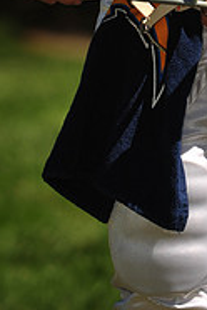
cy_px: -153
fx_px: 5373
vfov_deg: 3.3
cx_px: 225
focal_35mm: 623
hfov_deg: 2.2
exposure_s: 1/1250
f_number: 5
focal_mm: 200
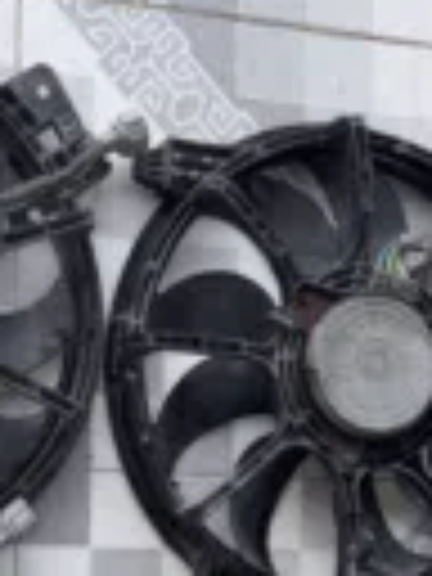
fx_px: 1248
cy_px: 598
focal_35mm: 75
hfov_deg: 19.4
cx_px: 68
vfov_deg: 24.6
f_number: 1.78
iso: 50
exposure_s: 1/216
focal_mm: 6.76
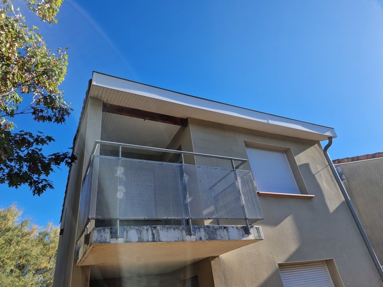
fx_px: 254
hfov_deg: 73.9
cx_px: 192
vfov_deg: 58.9
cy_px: 144
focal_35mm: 23
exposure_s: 1/876
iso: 50
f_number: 1.8
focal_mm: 5.4
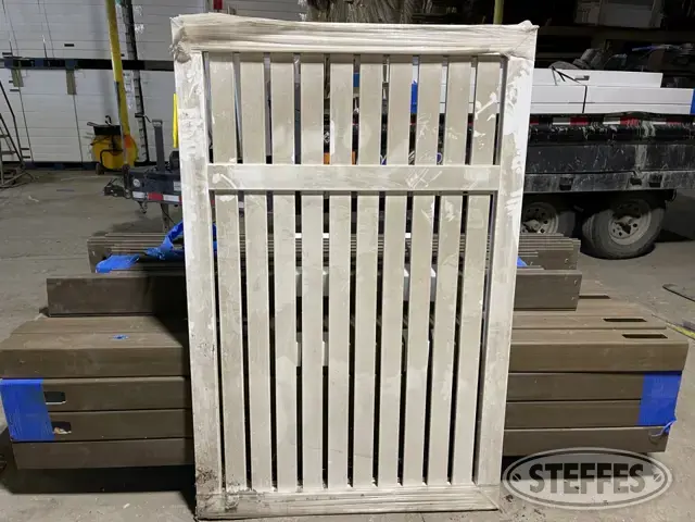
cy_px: 261
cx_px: 348
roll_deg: -0.9
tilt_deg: -17.4
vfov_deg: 53.1
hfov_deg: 67.3
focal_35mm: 26
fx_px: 522
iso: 200
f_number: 1.6
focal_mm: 5.1
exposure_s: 1/60
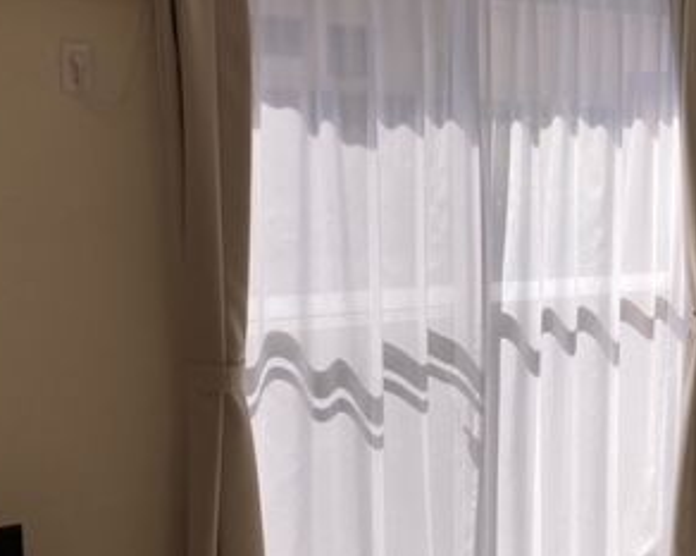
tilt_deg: -5.4
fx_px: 1235
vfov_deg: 25.3
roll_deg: -0.7
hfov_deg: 30.3
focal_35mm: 60
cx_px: 613
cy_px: 301
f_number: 1.8
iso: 20
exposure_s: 1/1091
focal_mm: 3.99
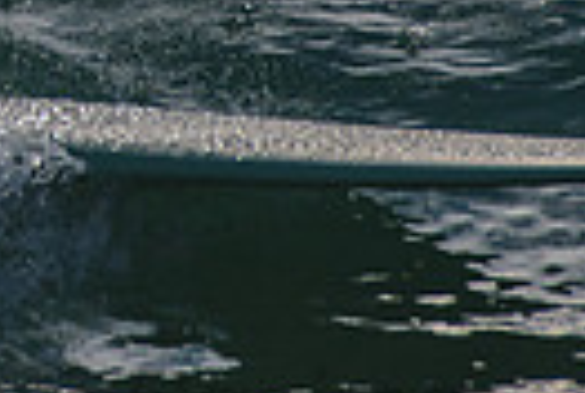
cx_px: -173
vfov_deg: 0.5
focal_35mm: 2710
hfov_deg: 0.8
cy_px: -269
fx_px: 44138
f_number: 8
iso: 64
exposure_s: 1/2000
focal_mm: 500
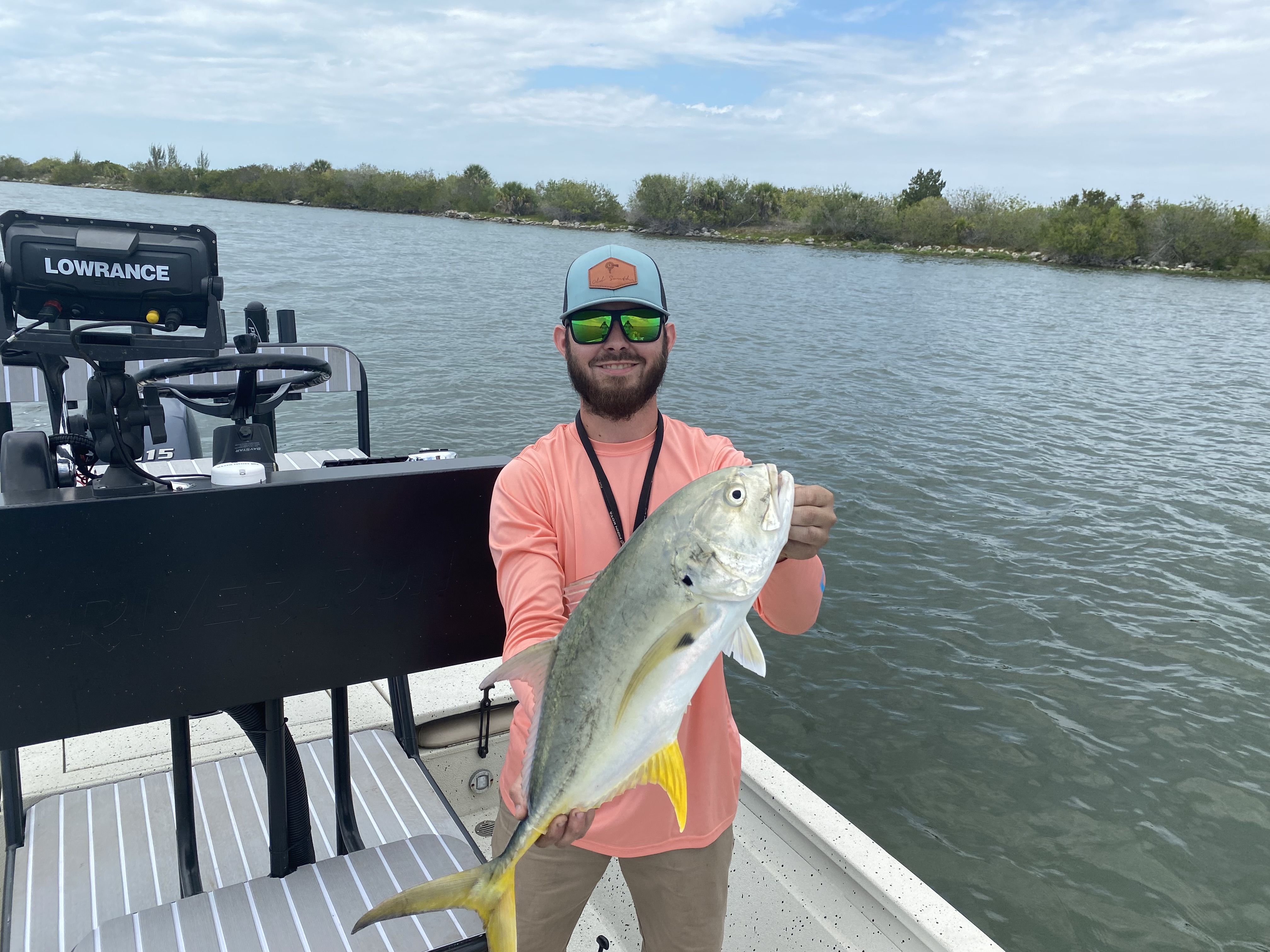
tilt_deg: -14.3
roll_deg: -4.6
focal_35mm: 26
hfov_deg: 67.3
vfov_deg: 53.1
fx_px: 954
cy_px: 476
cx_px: 635
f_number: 1.8
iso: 32
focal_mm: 4.25
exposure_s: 1/2817
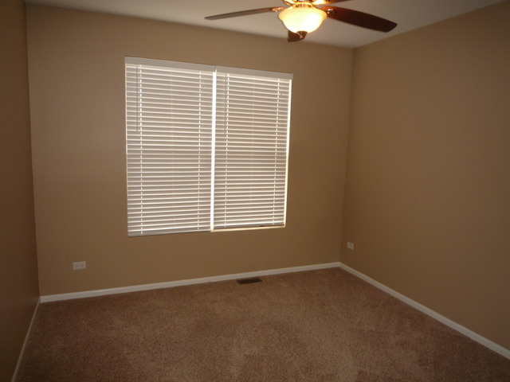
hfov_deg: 69.4
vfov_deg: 54.9
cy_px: 191
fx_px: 368
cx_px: 255
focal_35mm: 25
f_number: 2.8
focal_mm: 4.4
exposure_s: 1/30
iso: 125
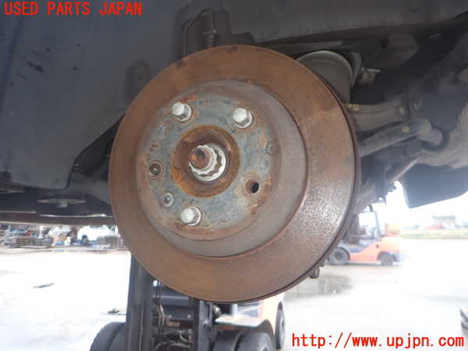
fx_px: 338
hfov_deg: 69.4
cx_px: 234
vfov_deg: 54.9
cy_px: 176
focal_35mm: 25
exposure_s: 1/30
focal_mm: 4.5
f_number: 5.6
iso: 100
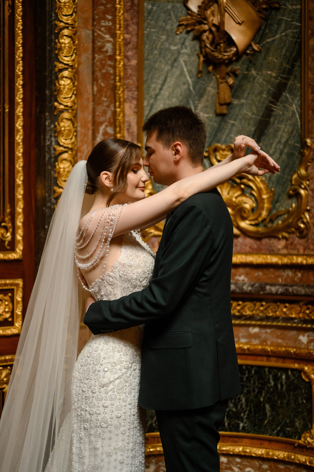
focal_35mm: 50
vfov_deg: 39.6
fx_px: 654
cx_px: 157
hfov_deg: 27.0
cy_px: 236
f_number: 1.8
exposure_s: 1/1600
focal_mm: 50
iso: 2500
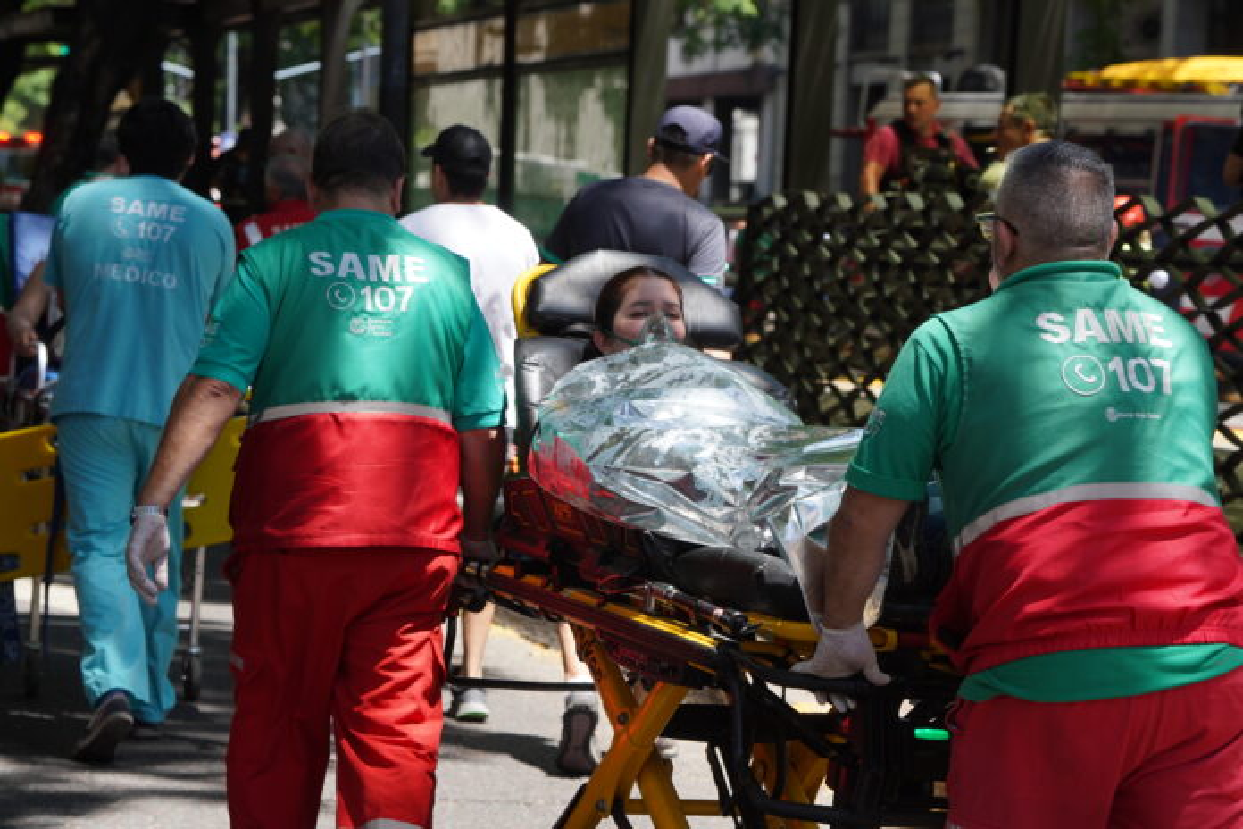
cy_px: 414
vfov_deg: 11.4
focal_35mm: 120
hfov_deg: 17.1
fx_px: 4143
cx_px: 622
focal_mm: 120
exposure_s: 1/640
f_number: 8
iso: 800
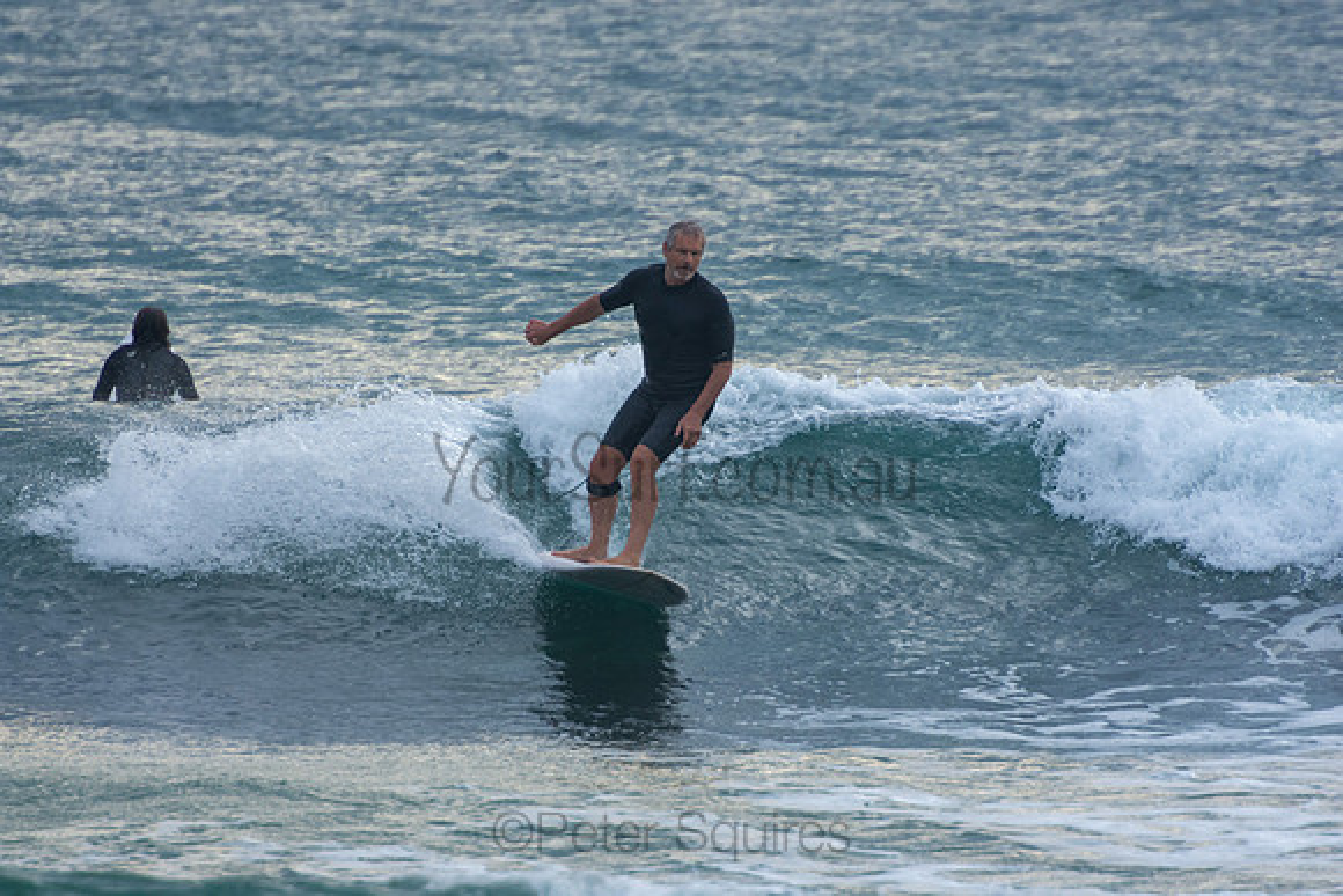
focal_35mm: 600
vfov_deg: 2.3
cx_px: 672
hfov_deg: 3.4
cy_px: 448
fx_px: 22388
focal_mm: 400
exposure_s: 1/400
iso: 360
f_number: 5.6
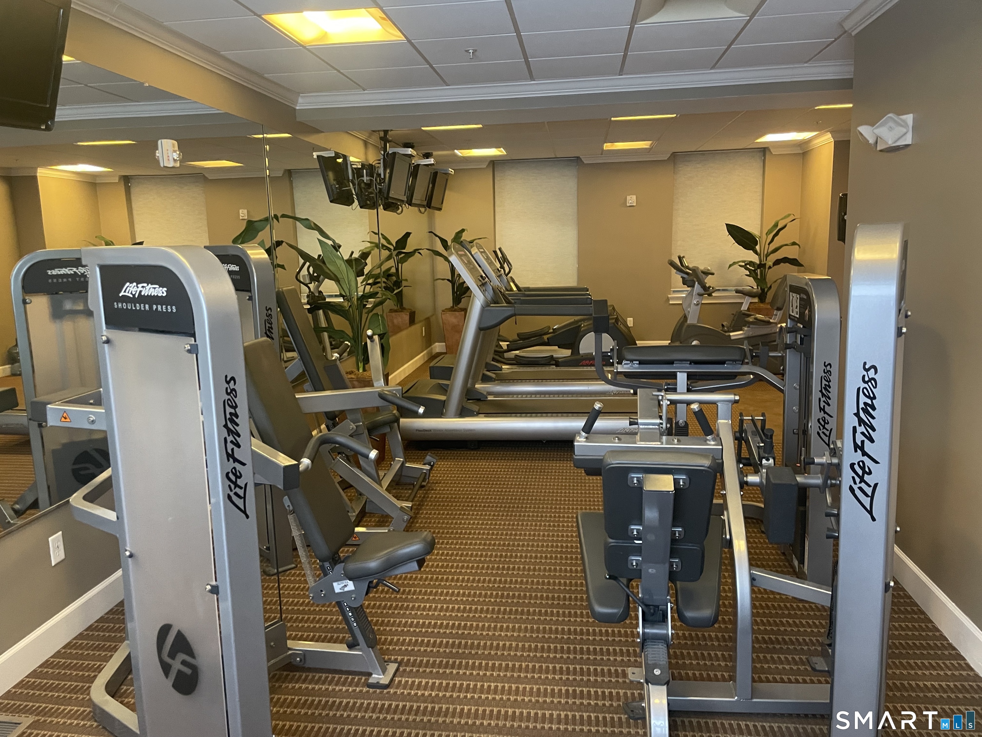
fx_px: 738
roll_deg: +2.7
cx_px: 491
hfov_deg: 67.3
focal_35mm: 26
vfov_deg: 53.1
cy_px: 368
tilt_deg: -11.3
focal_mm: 4.2
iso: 500
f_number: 1.6
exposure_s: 1/40
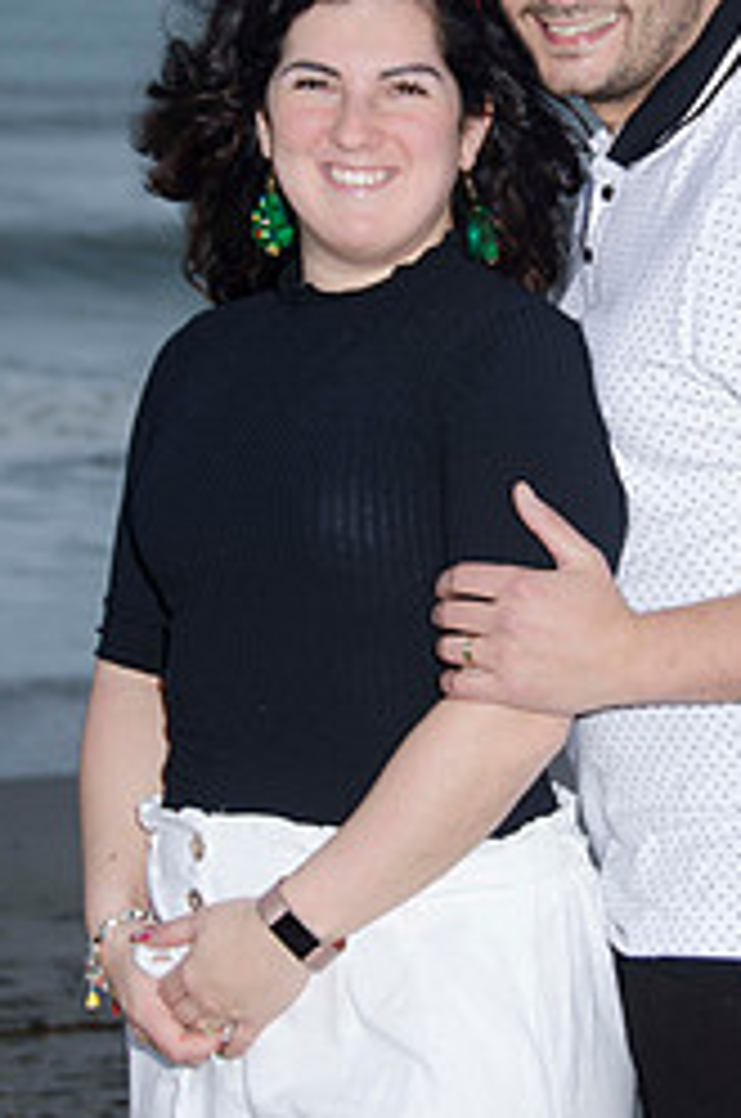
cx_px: 503
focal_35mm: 149
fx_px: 4619
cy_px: 350
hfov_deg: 9.2
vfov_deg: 13.8
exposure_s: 1/80
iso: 100
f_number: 5.6
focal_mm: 55
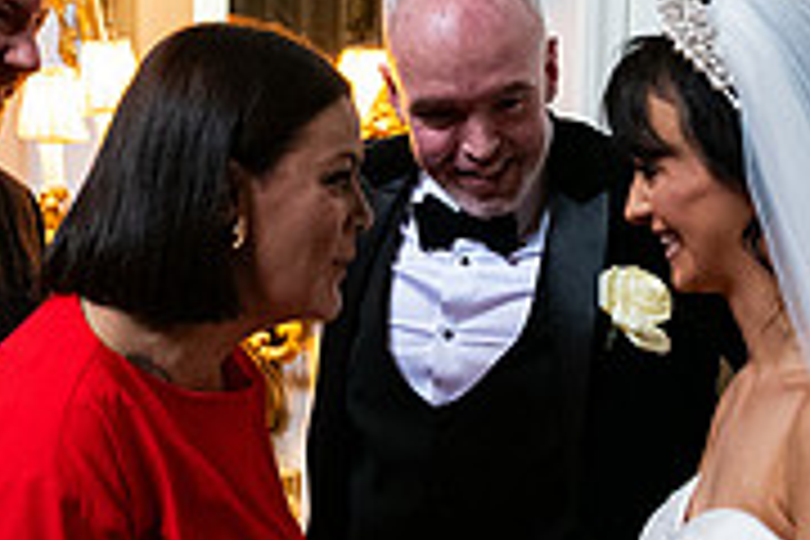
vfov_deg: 15.1
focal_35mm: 90
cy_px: 416
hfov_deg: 22.6
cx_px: 356
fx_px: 2025
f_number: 3.5
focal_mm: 28
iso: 1600
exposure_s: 1/160
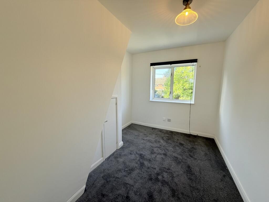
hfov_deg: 102.1
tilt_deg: -7.2
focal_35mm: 14
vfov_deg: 85.7
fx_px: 109
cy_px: 101
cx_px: 134
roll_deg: -0.4
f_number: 2.2
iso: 64
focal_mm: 2.22
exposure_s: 1/100
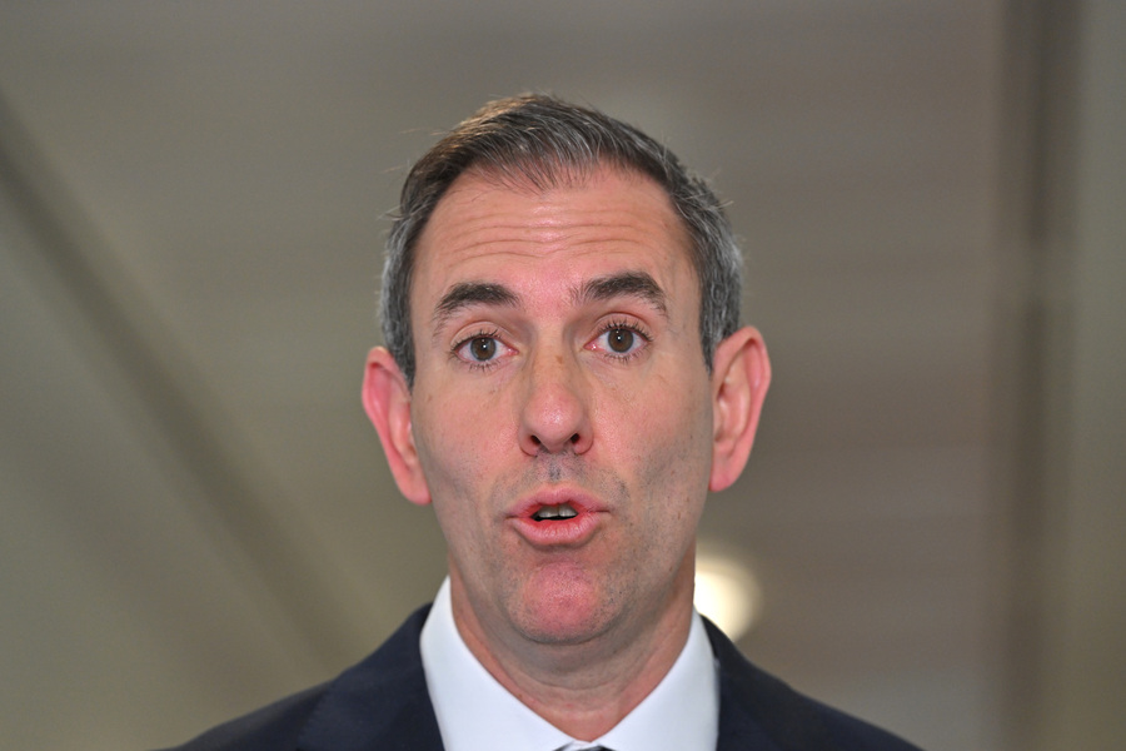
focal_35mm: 200
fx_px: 6255
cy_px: 376
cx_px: 563
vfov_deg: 6.9
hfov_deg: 10.3
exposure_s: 1/320
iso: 2000
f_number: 4.5
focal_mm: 200
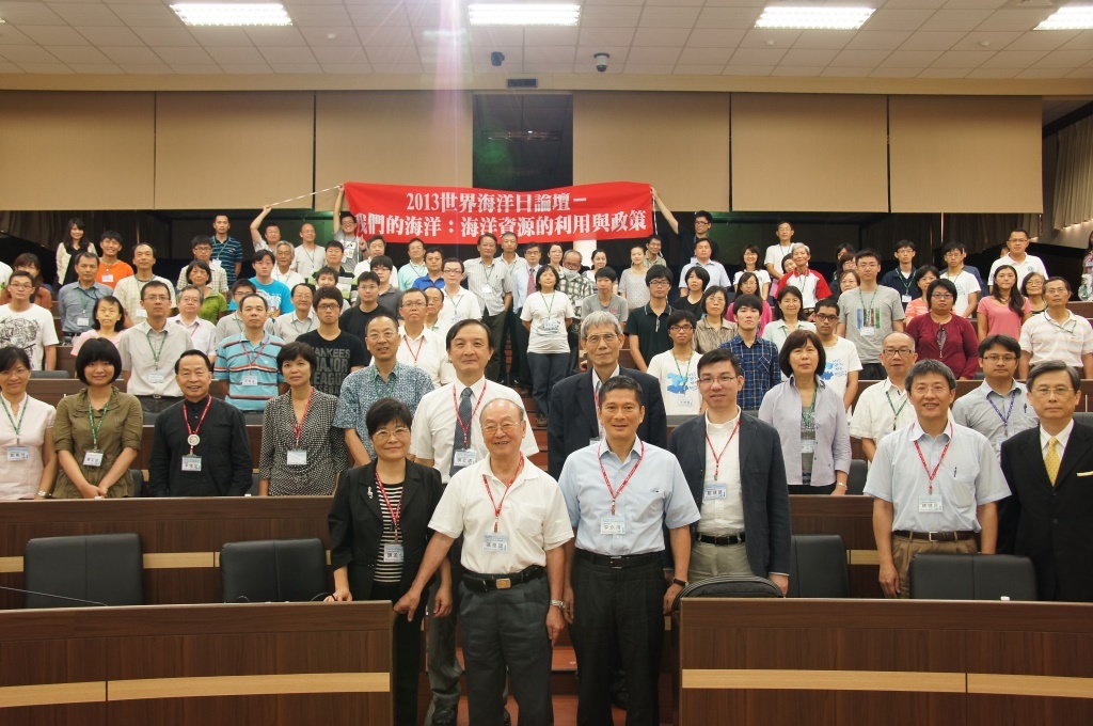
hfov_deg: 57.3
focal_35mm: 33
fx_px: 1001
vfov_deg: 39.9
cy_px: 363
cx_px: 546
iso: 1600
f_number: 6.3
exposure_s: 1/30
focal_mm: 22
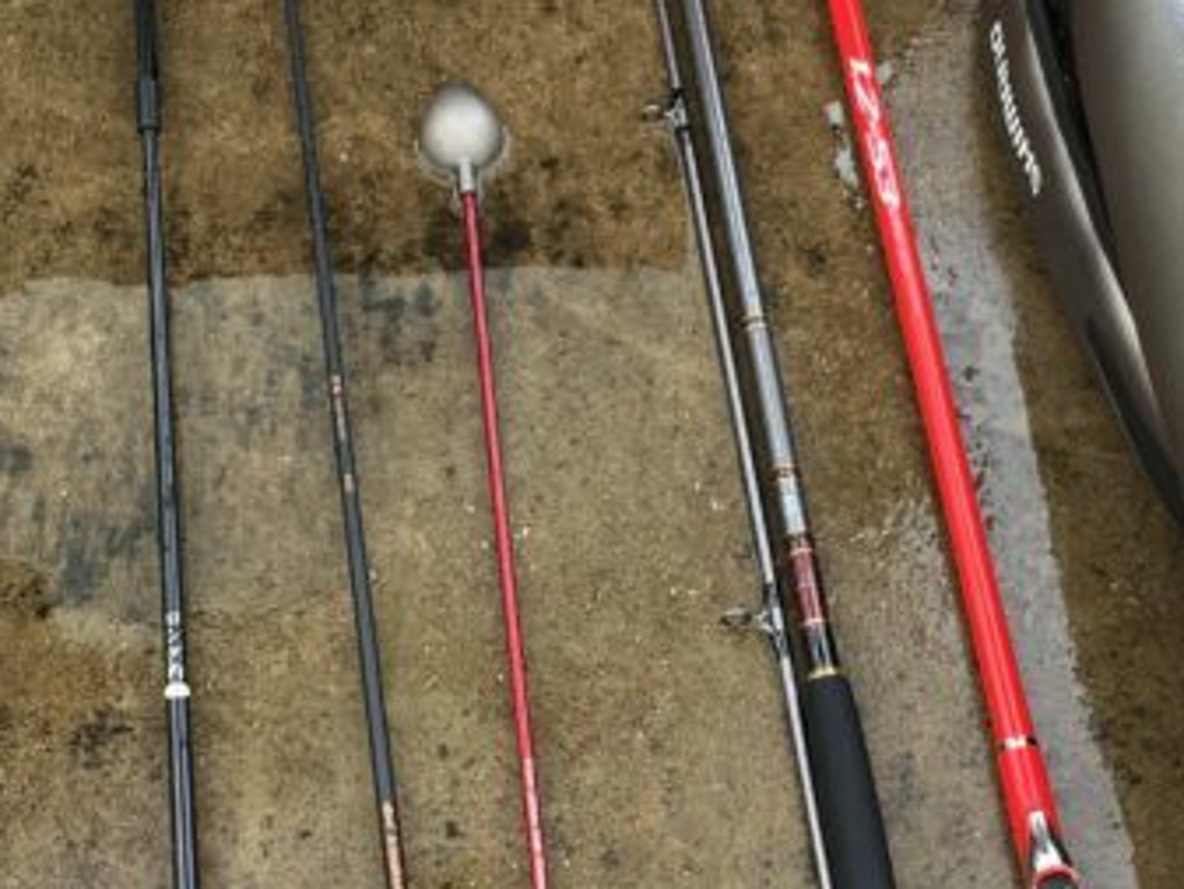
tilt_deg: -64.9
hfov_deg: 22.2
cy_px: 587
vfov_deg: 16.8
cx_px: 643
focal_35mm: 88
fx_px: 3011
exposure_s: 1/239
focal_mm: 4.15
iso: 25
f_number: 2.2
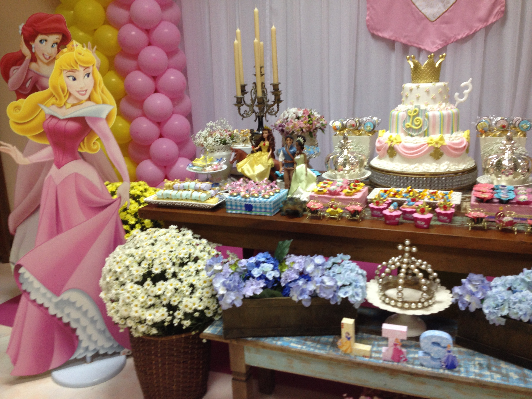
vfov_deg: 40.7
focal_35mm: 35
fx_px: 538
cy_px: 200
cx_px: 266
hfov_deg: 52.6
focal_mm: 4.28
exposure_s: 1/20
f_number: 2.4
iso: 80
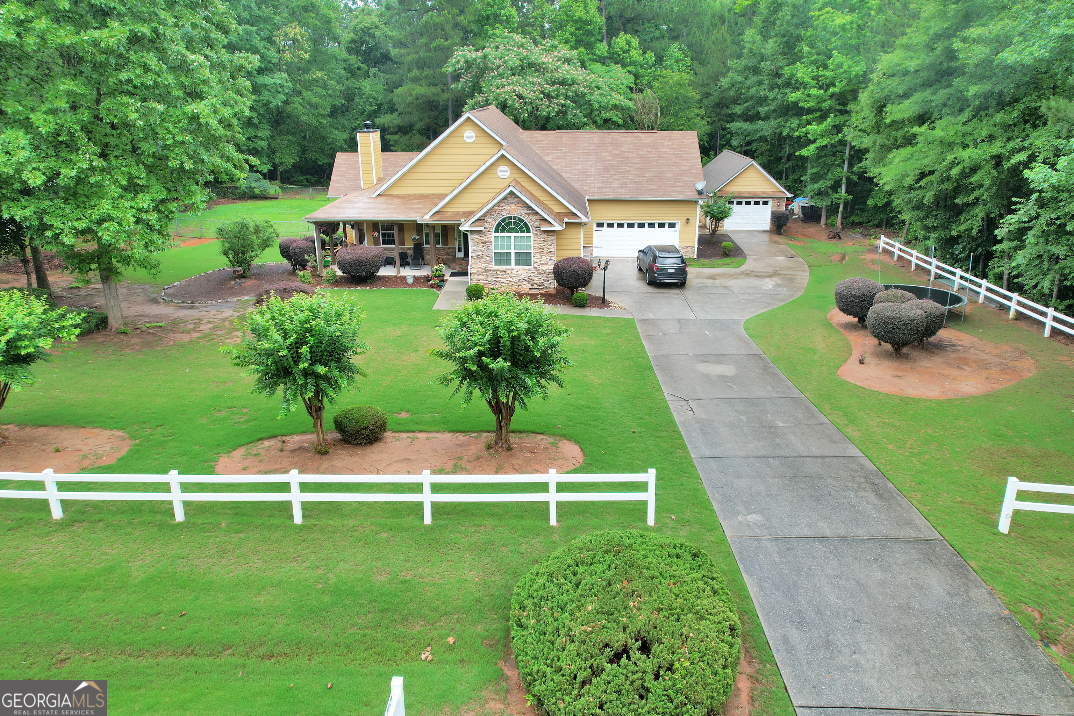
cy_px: 358
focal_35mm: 22
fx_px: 656
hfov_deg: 78.6
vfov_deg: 57.2
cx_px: 537
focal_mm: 8.38
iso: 100
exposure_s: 1/400
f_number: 2.8
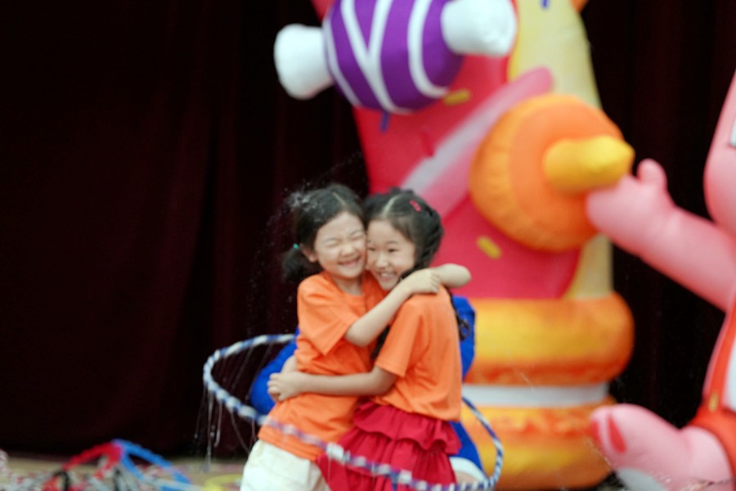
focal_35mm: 165
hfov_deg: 12.5
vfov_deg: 8.3
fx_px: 3373
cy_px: 246
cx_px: 368
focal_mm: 165
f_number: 4
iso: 3200
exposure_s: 1/200
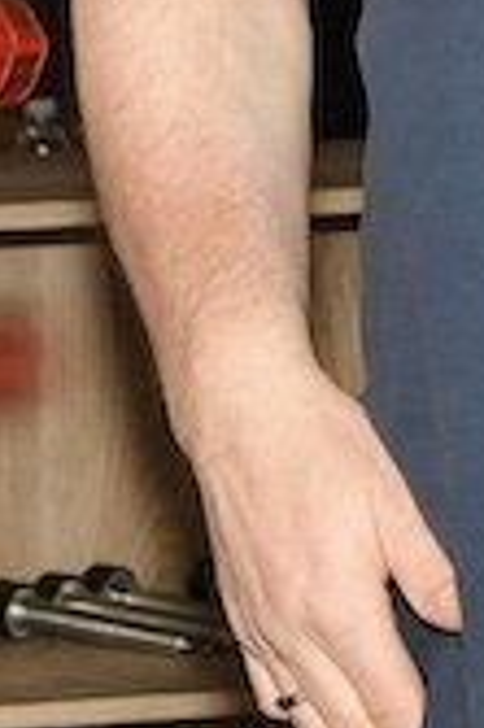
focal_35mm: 285
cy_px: -495
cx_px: 131
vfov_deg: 7.1
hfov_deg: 4.8
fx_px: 5760
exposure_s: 1/250
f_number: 5
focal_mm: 31
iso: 320
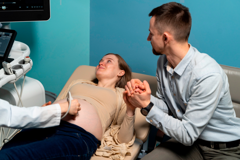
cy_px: 80
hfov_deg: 41.9
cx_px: 120
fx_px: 313
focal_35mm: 47
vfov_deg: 28.6
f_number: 3.5
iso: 400
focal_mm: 47
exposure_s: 1/100
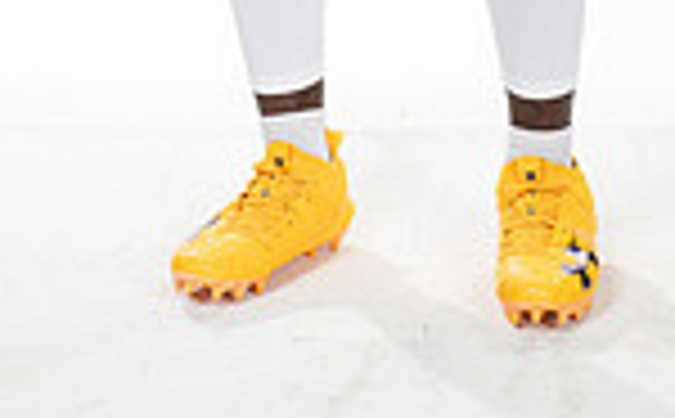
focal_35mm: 184
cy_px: -535
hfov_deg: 11.4
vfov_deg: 6.8
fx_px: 3377
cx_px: 392
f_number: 7.1
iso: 800
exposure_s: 1/320
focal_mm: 60
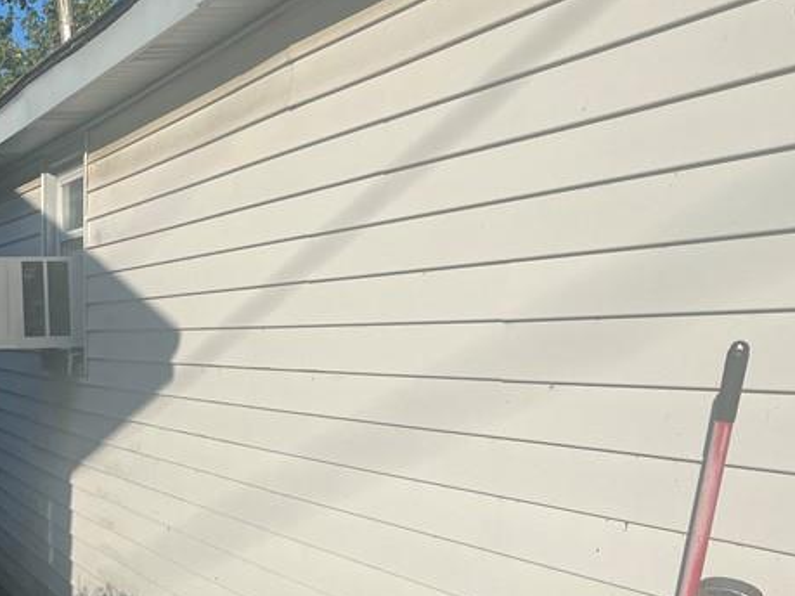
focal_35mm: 58
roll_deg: -0.6
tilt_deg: -4.2
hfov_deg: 32.7
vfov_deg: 24.9
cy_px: 464
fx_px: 1332
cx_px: 215
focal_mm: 5.1
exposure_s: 1/5848
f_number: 1.6
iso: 50
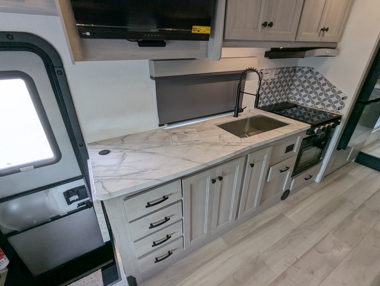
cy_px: 143
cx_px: 190
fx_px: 176
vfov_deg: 78.2
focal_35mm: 16
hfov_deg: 94.4
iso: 71
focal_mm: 2.35
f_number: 2.2
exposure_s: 1/102
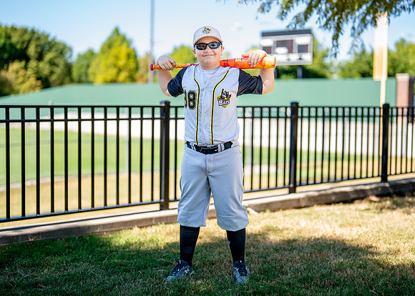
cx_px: 225
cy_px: 143
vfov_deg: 23.3
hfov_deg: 32.2
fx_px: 717
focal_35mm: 61
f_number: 1.2
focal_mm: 50
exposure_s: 1/1600
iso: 100
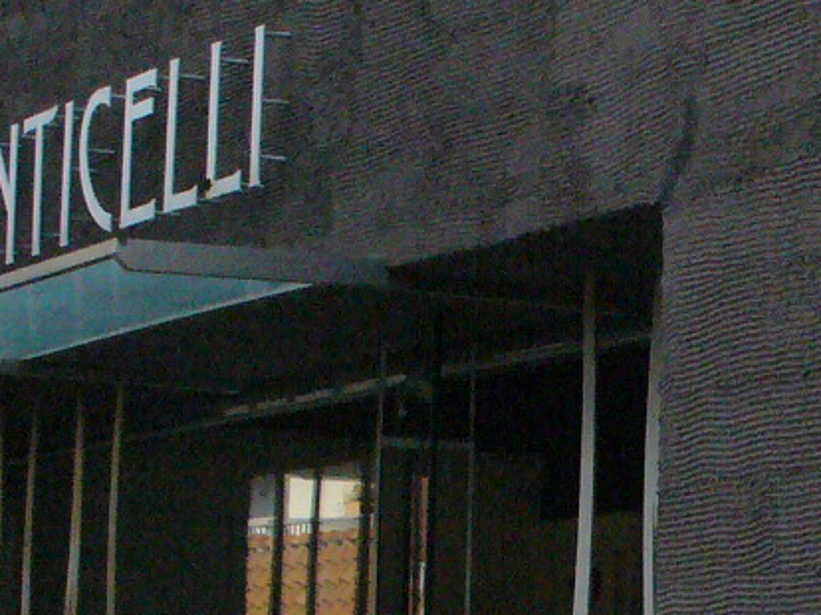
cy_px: 581
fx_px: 3390
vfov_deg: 10.3
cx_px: 1015
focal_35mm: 143
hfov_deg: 13.4
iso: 400
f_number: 5.6
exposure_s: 1/400
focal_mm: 6.1
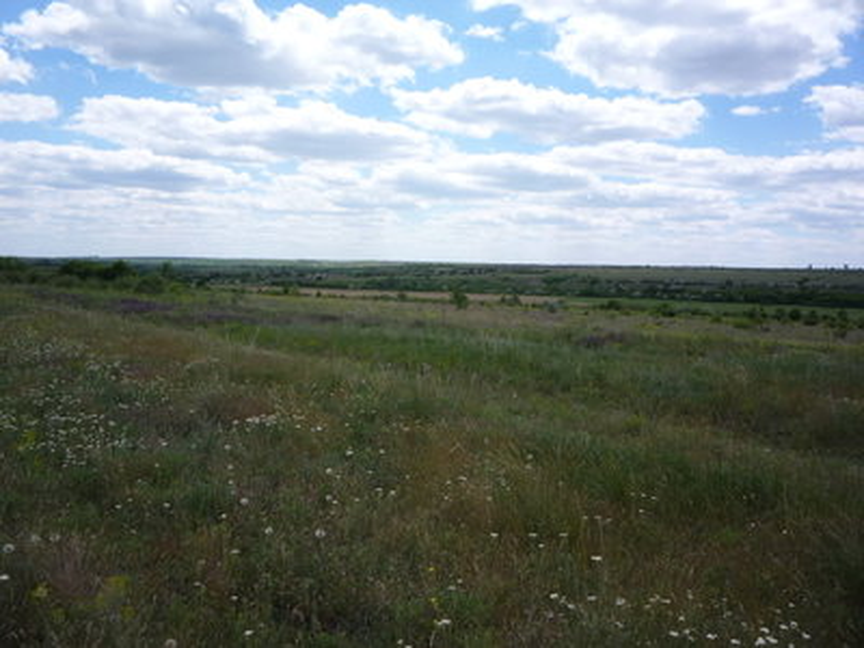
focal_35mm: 30
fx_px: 749
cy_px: 324
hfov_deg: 60.0
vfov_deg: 46.8
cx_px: 432
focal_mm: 5.2
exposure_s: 1/400
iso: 100
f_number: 5.6
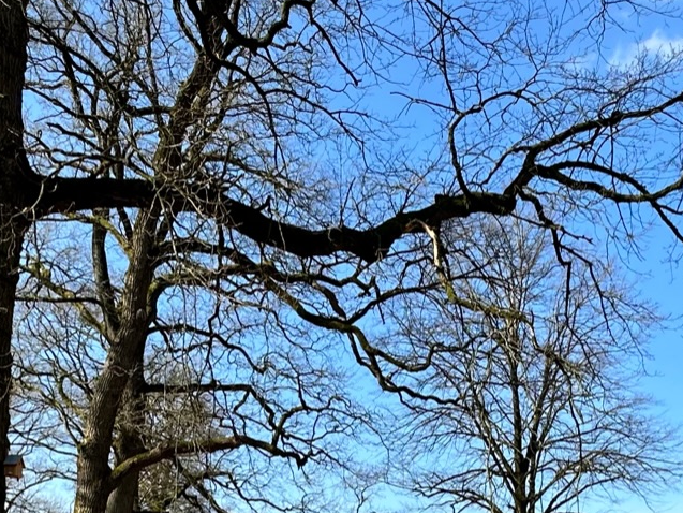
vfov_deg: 29.3
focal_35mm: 45
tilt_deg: +6.4
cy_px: 553
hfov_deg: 41.9
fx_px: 888
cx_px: 399
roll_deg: +0.7
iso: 40
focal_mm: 2.22
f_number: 2.2
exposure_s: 1/1221
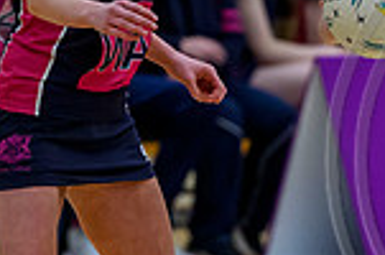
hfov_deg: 2.5
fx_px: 8847
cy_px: 156
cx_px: 533
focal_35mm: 829
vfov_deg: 1.7
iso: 6400
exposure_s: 1/1000
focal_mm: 200
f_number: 3.5
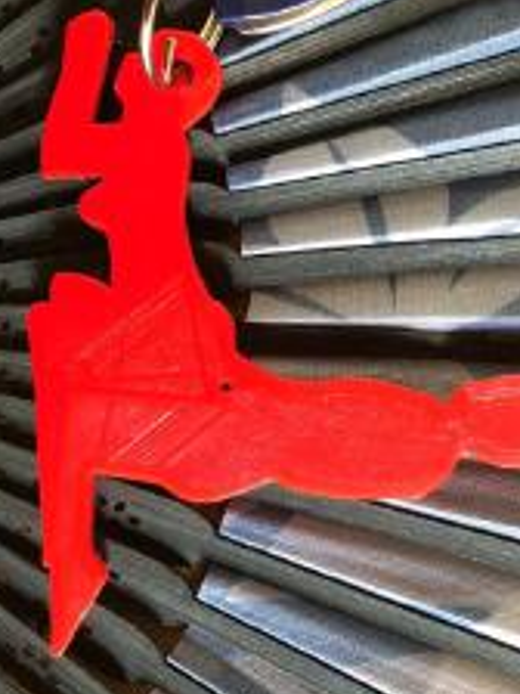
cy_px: 189
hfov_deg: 28.6
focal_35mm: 50
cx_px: 396
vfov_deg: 37.4
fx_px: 1001
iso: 100
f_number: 1.8
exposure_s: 1/15
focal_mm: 4
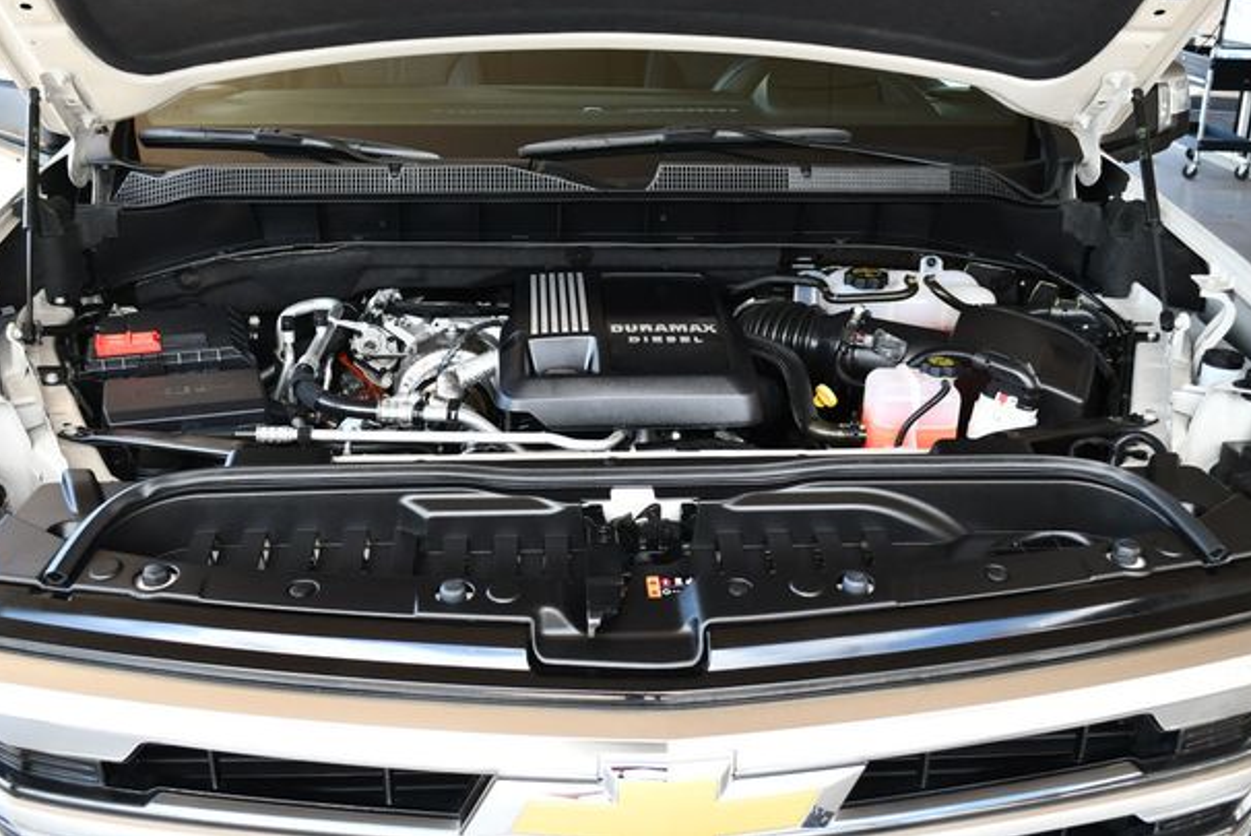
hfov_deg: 50.7
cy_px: 398
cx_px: 611
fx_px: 1321
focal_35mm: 38
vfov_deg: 35.1
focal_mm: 18
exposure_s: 1/250
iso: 400
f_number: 3.5
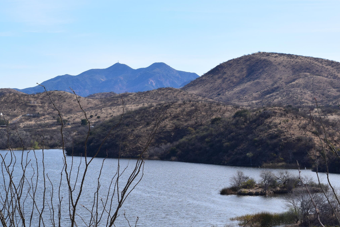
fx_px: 1150
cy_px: 145
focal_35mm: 122
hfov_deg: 16.8
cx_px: 195
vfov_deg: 11.3
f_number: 11
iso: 400
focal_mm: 55
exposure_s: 1/500
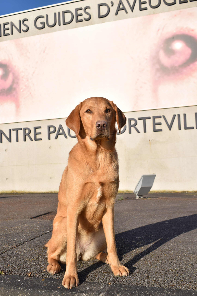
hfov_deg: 34.2
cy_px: 148
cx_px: 98
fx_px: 320
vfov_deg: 49.6
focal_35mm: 39
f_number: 8
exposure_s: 1/800
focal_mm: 26
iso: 200
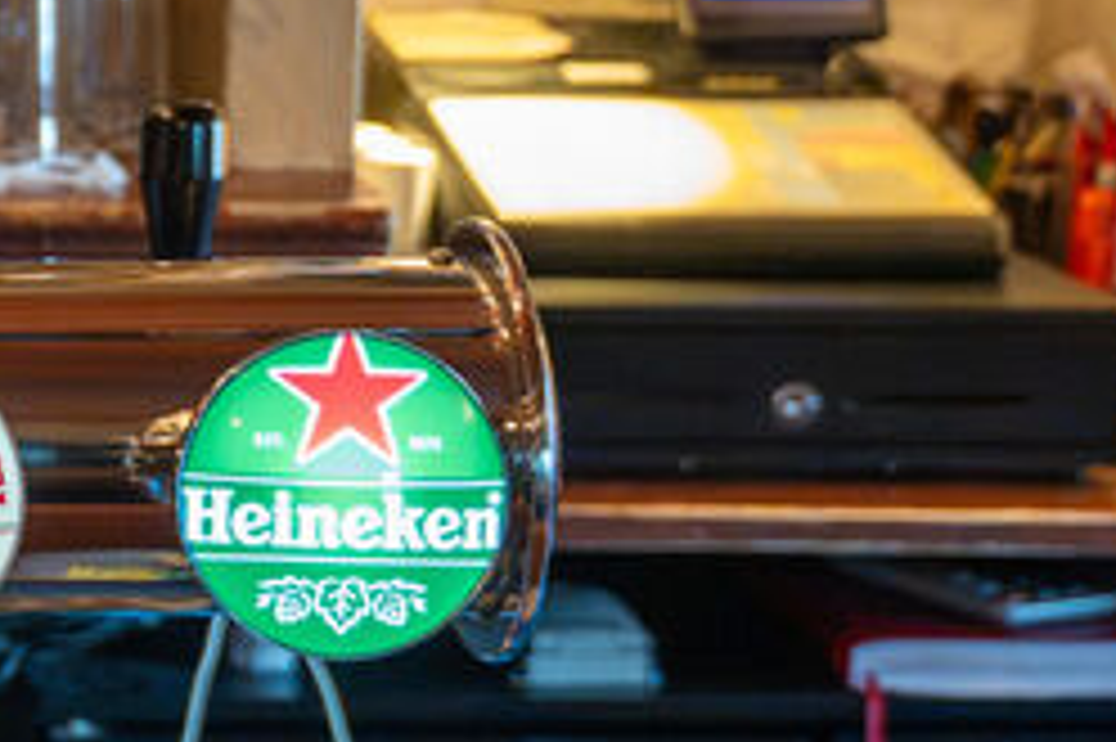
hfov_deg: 12.0
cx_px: -1228
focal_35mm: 150
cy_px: -72
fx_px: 4647
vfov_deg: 9.1
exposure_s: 1/125
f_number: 2.8
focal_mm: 31
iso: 5000
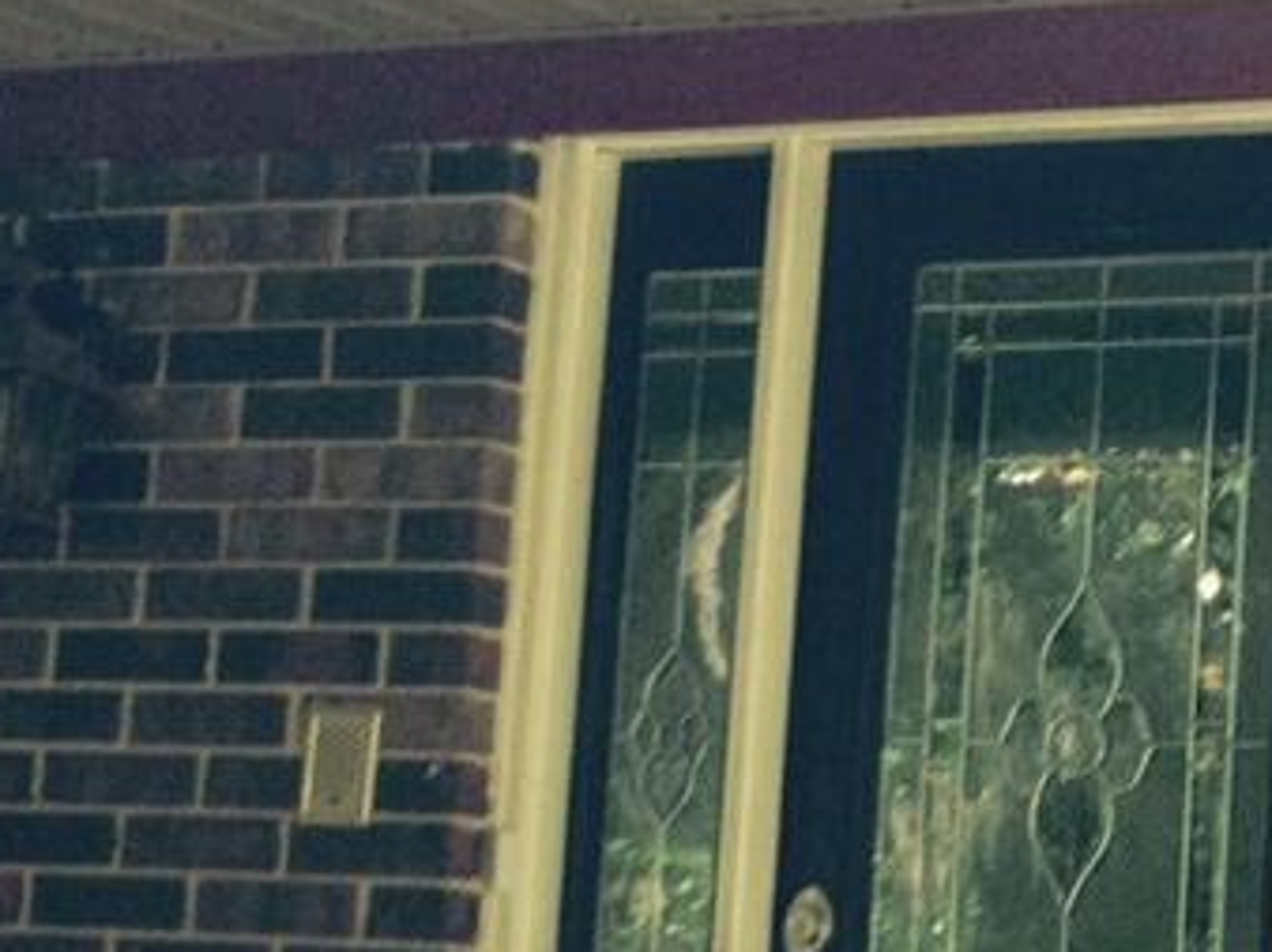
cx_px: 1223
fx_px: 4590
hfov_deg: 15.5
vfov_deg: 11.8
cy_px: 568
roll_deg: -4.2
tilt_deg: +5.3
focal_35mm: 125
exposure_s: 1/120
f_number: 2.4
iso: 80
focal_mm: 4.12
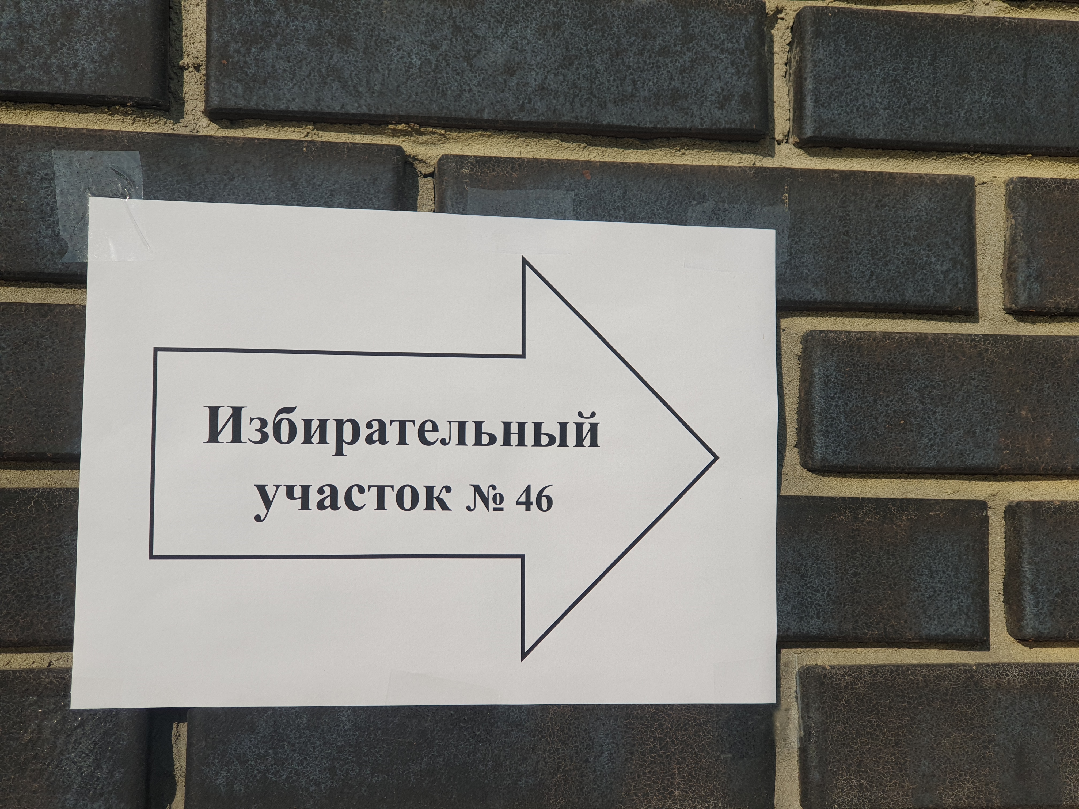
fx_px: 1621
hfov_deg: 36.8
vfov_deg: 28.0
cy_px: 404
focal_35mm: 52
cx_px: 540
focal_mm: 6
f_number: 2.4
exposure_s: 1/1805
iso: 100
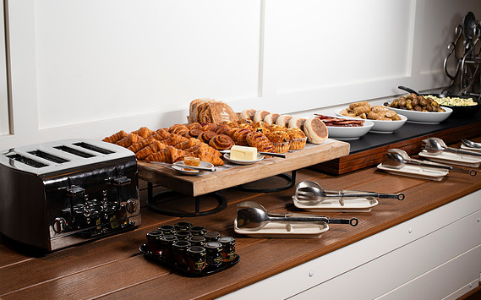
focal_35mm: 52
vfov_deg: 24.8
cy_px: 155
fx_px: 681
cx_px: 242
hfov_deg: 38.9
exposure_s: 1/100
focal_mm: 50
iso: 250
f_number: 7.1
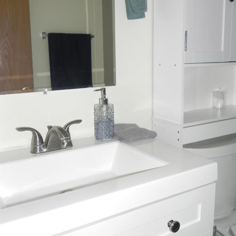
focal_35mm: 39
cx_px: 118
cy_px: 89
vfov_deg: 42.5
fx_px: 301
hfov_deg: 42.8
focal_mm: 5.9
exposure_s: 1/30
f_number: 2.8
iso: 200
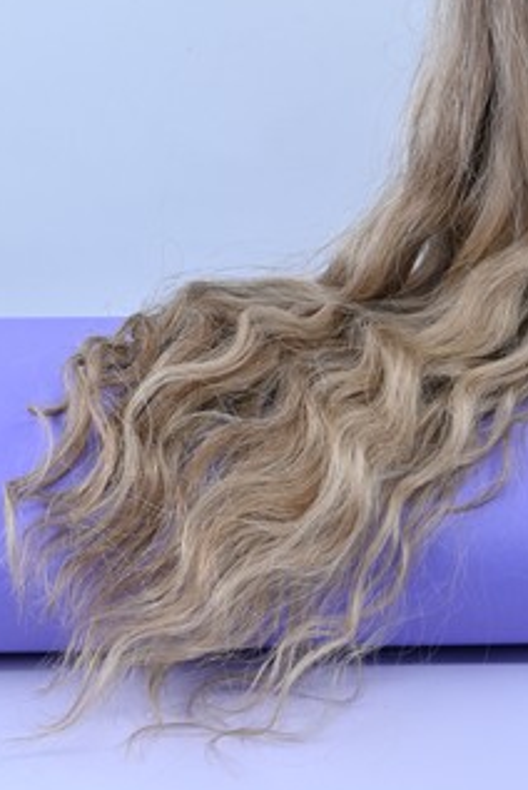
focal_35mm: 105
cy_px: 77
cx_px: 284
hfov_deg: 13.1
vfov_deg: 19.1
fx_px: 2304
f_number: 9
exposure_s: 1/125
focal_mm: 37
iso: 250
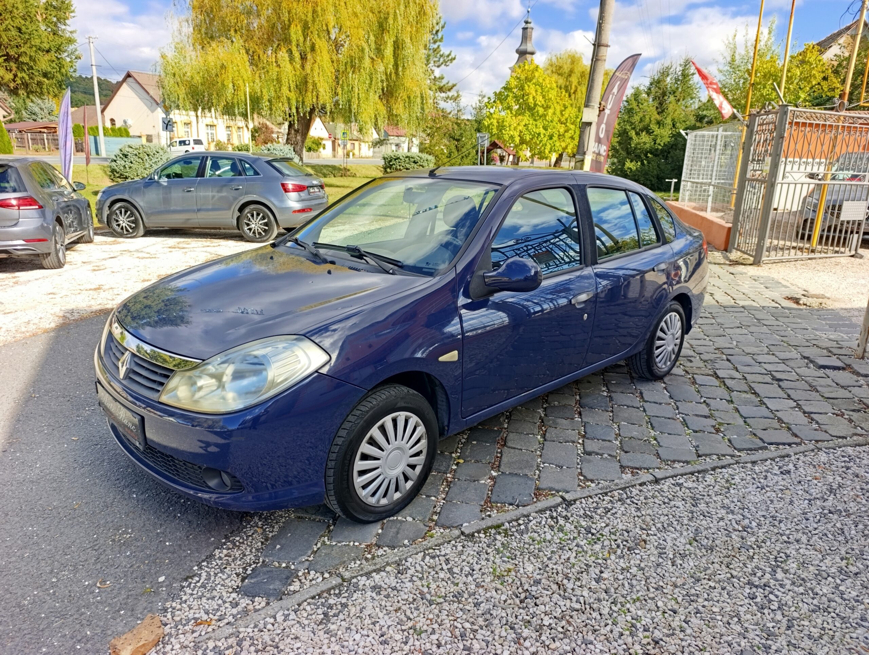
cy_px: 328
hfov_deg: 73.8
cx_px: 434
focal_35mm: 23
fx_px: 578
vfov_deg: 59.0
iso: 50
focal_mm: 6.14
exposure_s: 1/152
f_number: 1.6
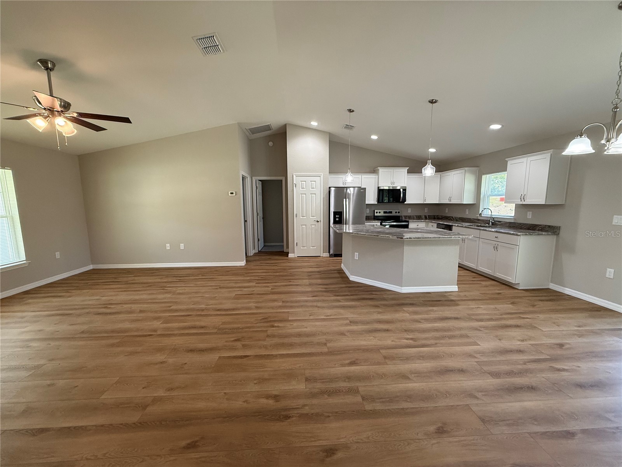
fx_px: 252
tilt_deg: -6.5
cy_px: 234
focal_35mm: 14
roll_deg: +1.3
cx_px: 311
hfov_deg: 102.1
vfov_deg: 85.7
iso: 250
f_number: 2.2
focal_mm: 2.22
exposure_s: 1/120
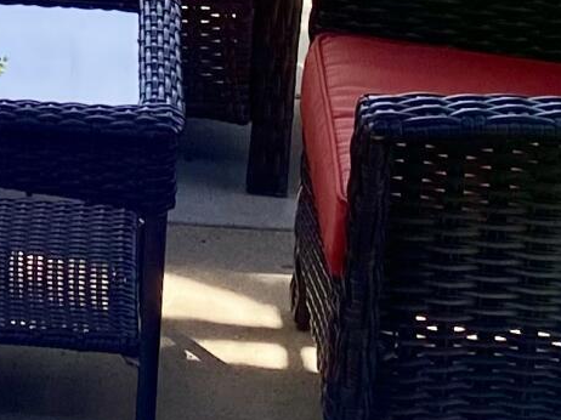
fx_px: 2737
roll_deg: -1.3
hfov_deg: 11.5
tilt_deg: -17.0
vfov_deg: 8.5
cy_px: -238
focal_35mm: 169
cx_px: -101
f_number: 1.8
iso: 32
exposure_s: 1/360
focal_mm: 4.25
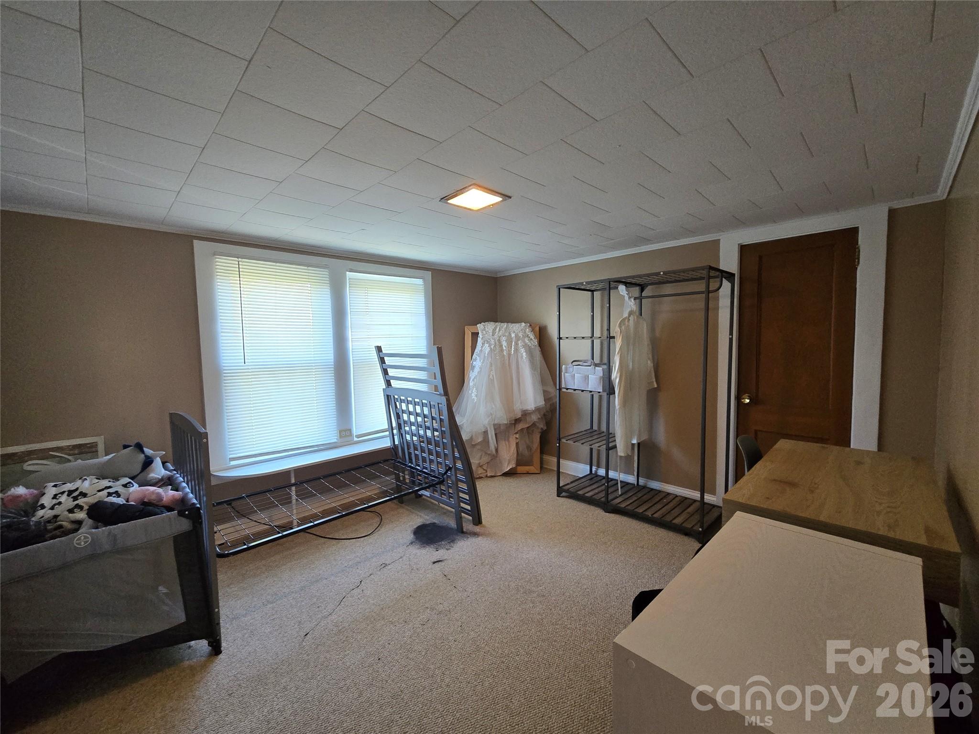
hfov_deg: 106.2
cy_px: 367
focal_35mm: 13
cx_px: 490
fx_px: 368
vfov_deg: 89.9
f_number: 2.2
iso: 500
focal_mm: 2.2
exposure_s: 1/60
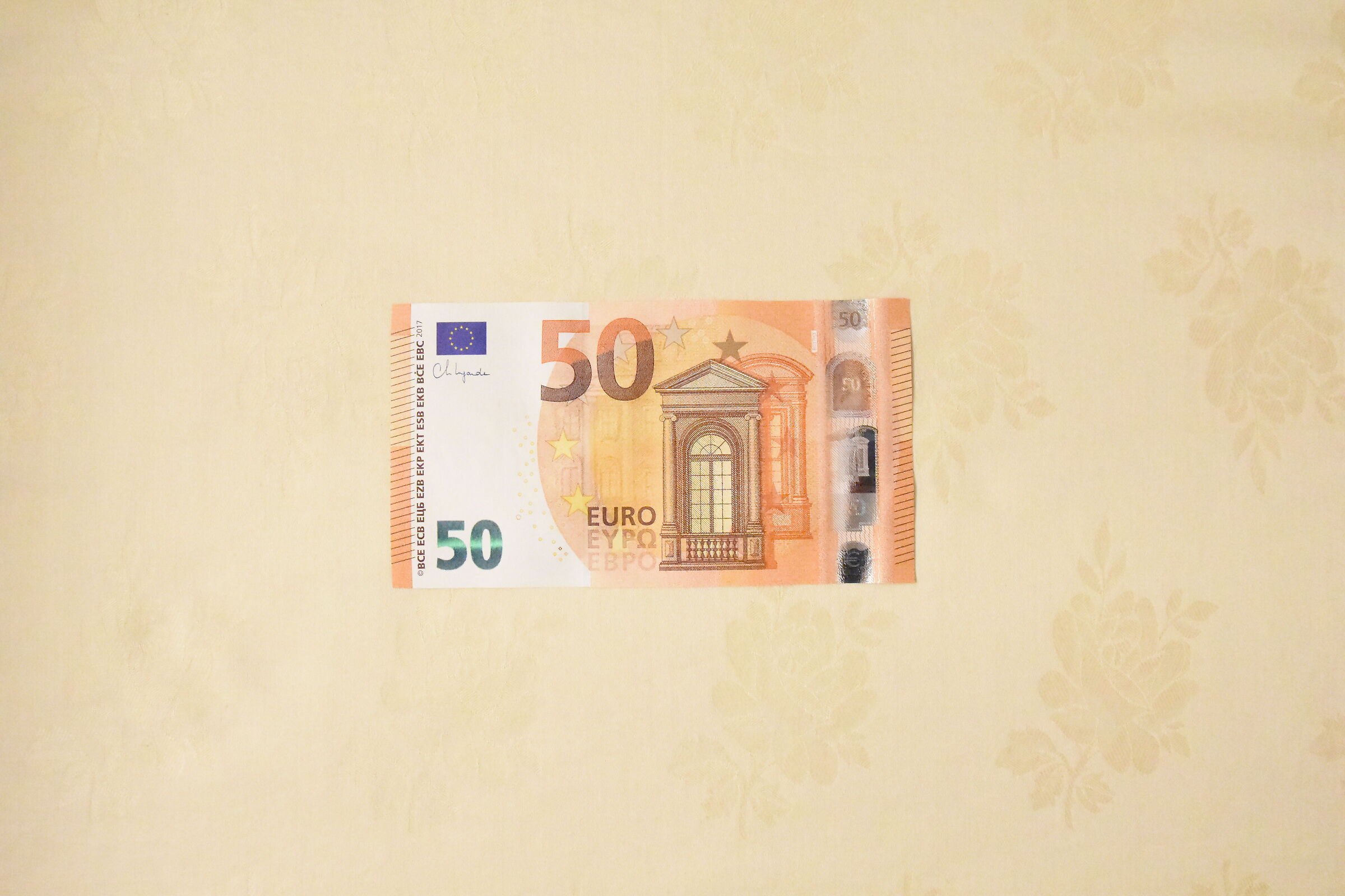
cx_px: 672
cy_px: 448
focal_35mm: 36
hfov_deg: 53.1
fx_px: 1345
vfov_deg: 36.9
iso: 25600
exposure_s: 1/60
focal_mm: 24
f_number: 8
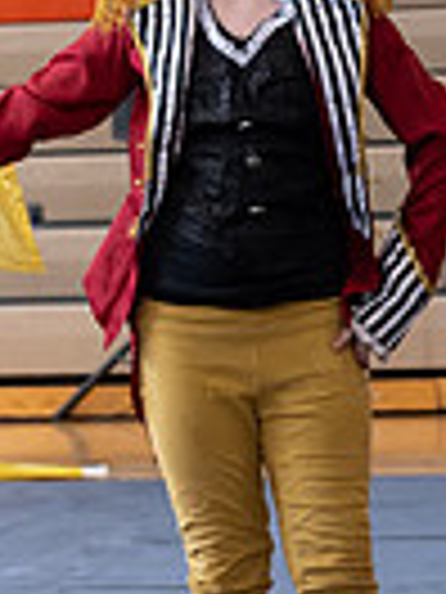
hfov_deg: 4.1
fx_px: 6064
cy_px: -147
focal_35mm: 353
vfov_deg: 5.6
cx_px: -761
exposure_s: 1/400
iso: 1000
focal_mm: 70
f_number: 4
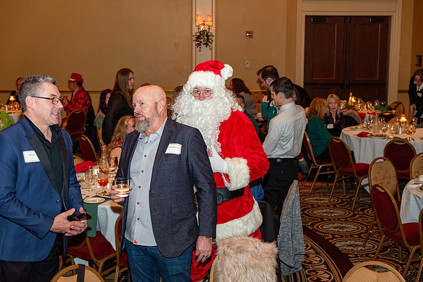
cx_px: 212
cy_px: 141
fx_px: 658
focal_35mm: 56
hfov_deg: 35.6
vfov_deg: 24.2
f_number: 3.6
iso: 2500
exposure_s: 1/125
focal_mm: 37.4
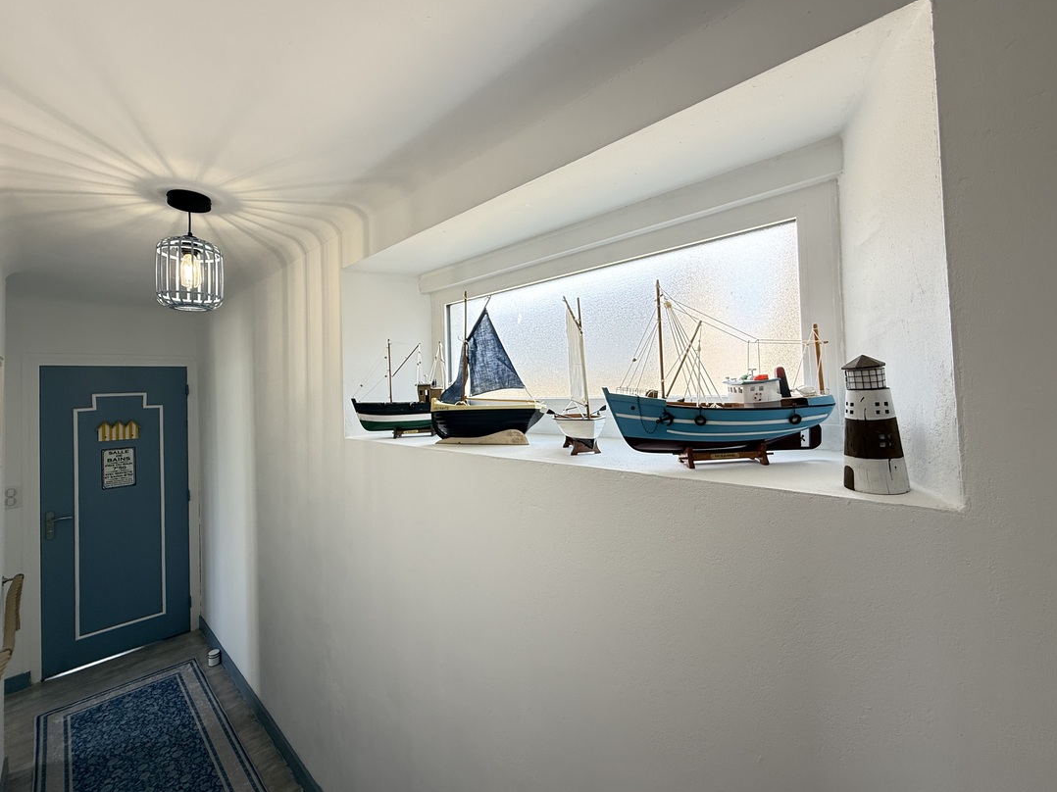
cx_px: 503
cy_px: 379
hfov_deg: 98.1
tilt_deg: +2.1
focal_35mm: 15
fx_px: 458
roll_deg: +1.7
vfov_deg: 81.7
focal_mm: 2.22
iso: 80
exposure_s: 1/99
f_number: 2.2
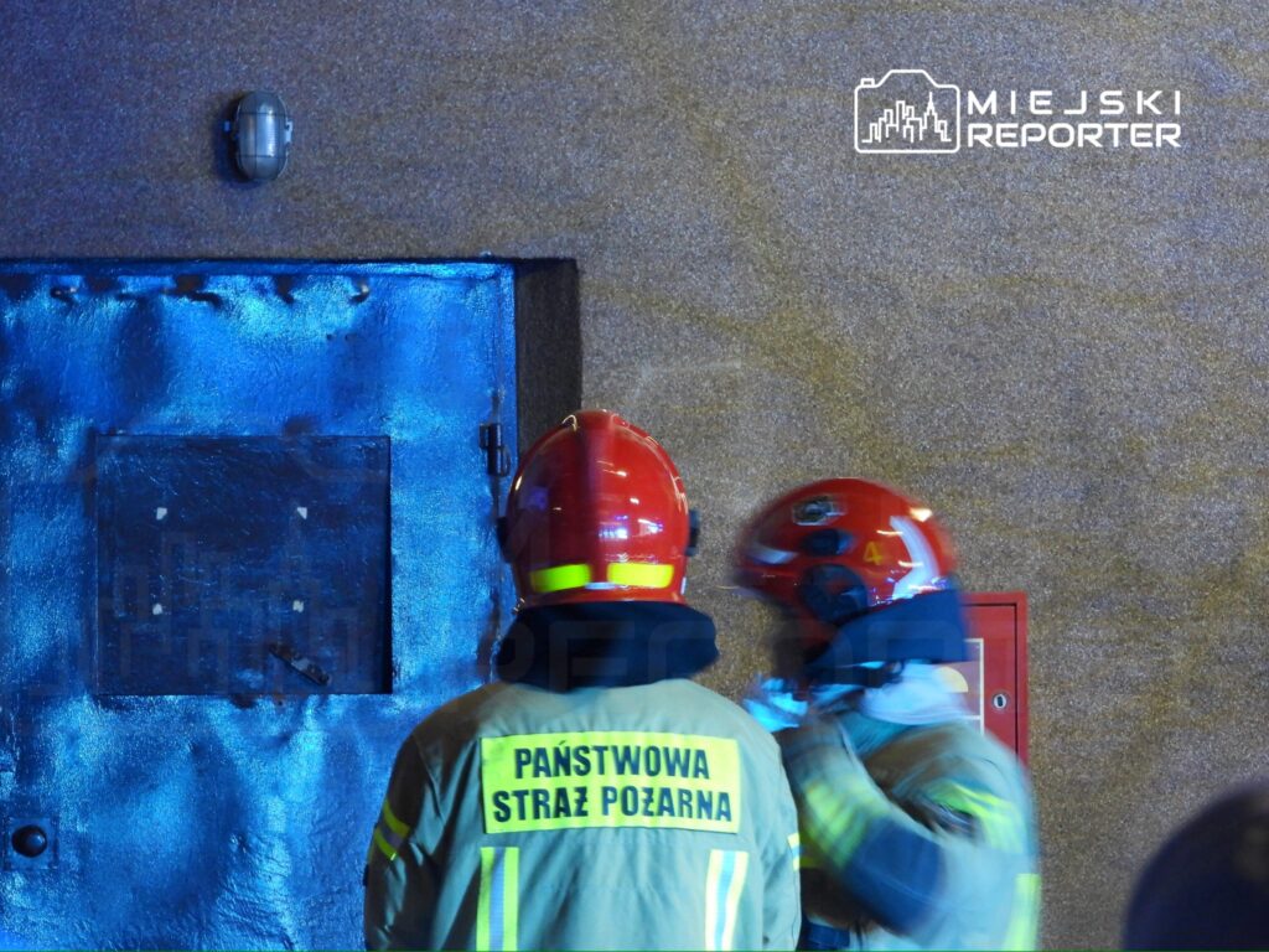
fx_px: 8615
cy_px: 476
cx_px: 634
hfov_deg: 8.4
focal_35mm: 235
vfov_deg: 6.3
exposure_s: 1/4
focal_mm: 42.2
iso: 800
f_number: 4.5
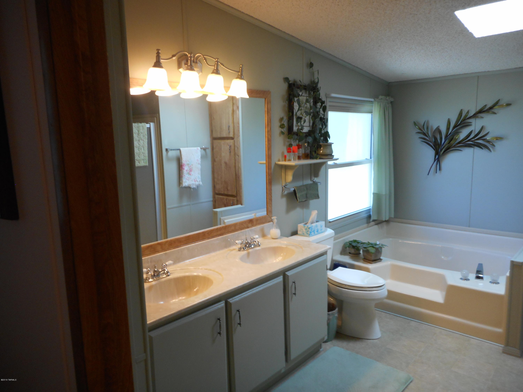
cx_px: 262
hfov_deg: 69.4
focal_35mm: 25
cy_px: 196
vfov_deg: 54.9
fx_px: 378
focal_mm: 4.5
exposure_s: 1/30
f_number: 3.7
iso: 160
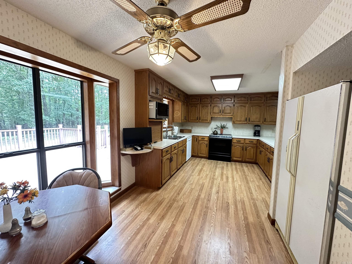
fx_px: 142
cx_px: 176
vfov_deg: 85.7
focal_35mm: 14
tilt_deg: -3.8
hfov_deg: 102.1
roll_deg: -1.5
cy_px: 132
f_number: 2.2
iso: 320
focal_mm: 2.22
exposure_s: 1/60
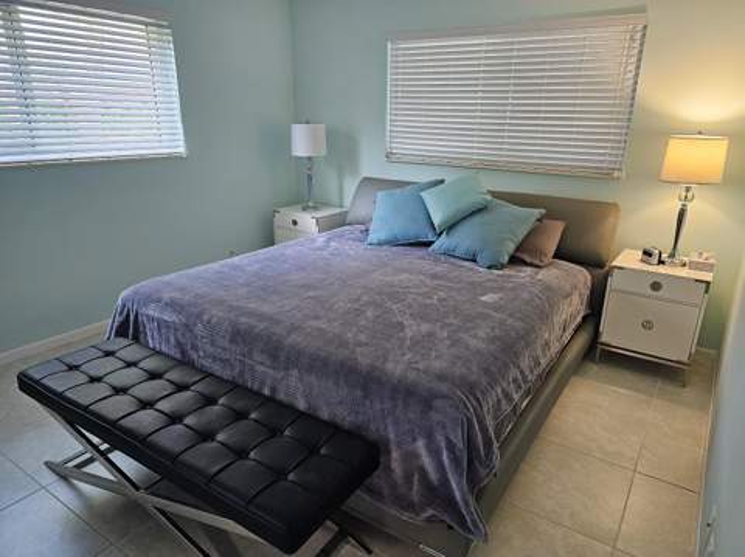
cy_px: 278
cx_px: 372
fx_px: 495
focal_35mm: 23
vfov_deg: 58.8
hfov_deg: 74.0
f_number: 1.7
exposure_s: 1/120
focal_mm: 6.3
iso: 400
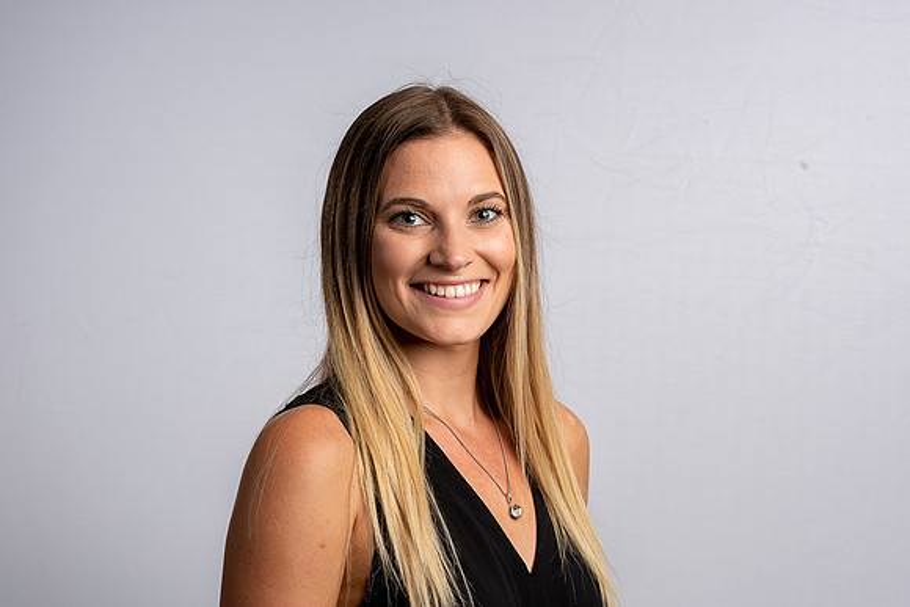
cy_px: 304
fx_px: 2149
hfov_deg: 23.9
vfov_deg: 16.1
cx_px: 455
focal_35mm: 85
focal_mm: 85
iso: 200
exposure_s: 1/200
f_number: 10
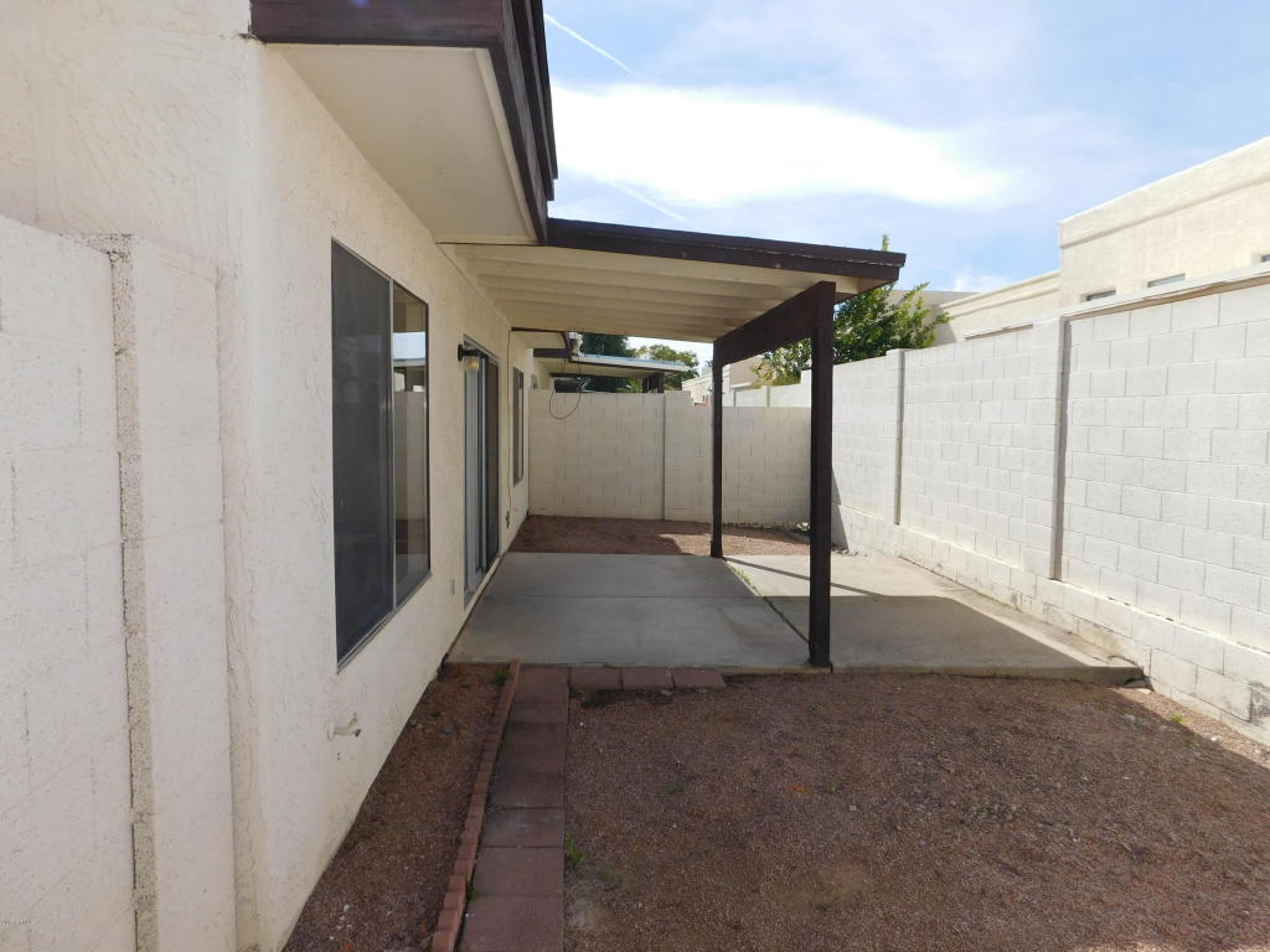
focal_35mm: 23
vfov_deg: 58.9
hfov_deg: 73.9
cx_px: 635
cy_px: 476
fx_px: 844
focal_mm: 4
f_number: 6
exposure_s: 1/500
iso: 125
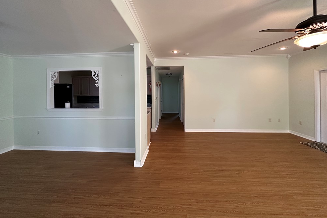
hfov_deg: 100.4
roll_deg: +1.0
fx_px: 136
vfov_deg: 76.9
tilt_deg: +0.2
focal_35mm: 15
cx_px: 161
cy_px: 93
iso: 250
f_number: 2.2
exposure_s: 1/120
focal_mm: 2.22
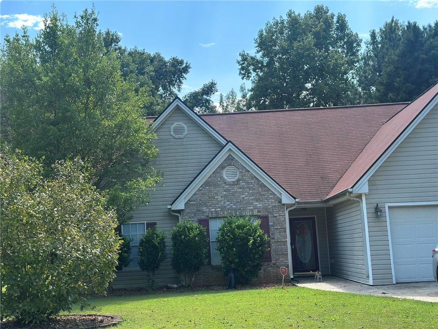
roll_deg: +2.3
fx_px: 607
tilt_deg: +8.6
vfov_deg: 30.3
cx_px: 219
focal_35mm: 48
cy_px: 164
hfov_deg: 39.7
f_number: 1.78
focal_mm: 6.86
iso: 80
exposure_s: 1/1721
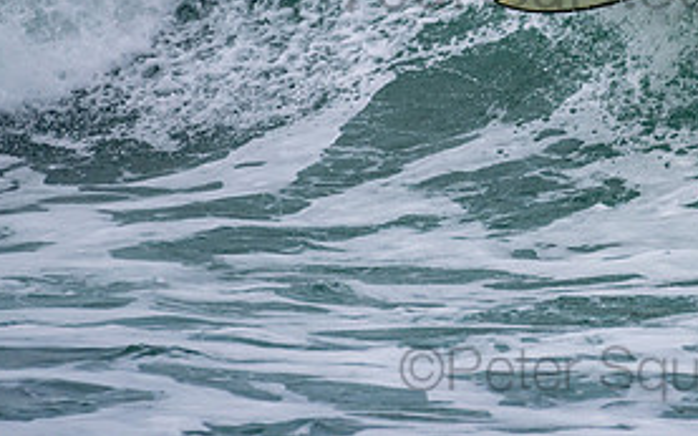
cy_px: -49
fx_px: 20274
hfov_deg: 2.0
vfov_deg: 1.2
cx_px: 595
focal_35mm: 1066
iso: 500
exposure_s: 1/1250
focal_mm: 500
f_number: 5.6
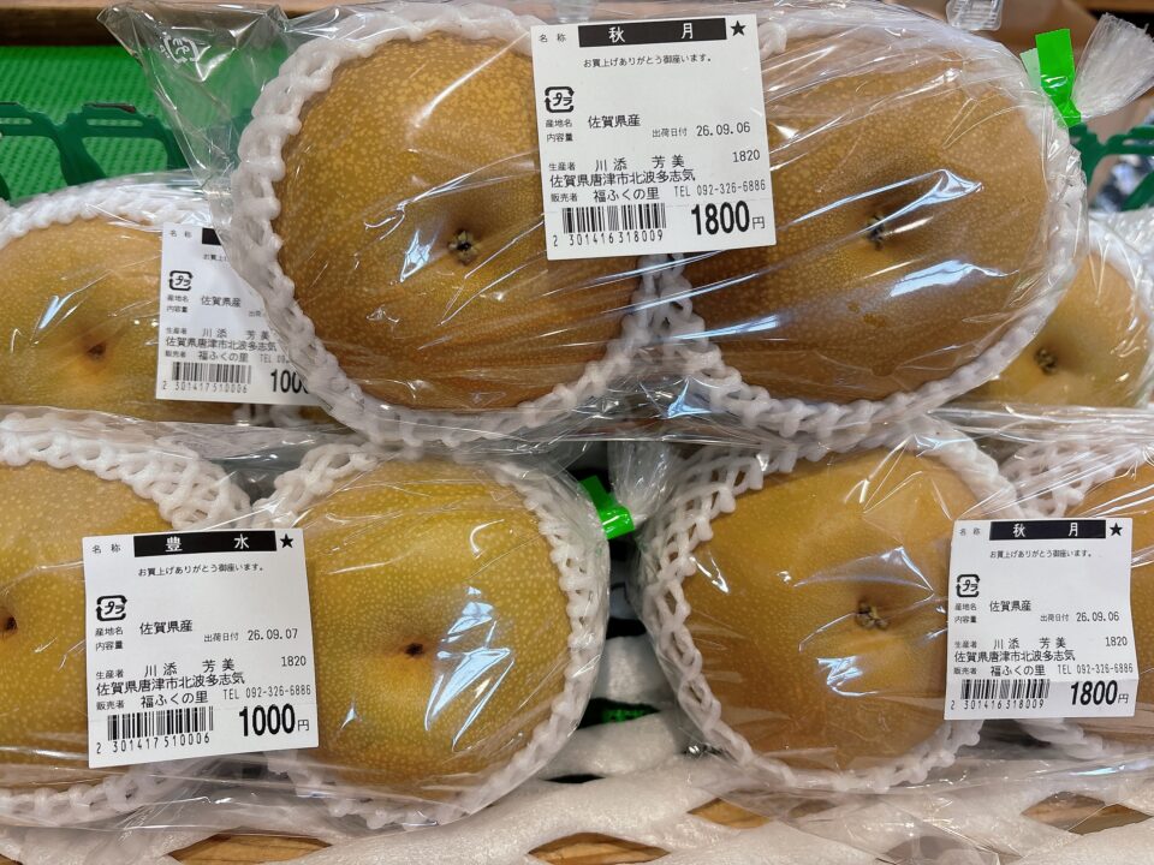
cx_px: 577
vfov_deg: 53.1
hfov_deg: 67.3
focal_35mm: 26
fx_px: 867
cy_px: 432
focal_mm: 5.96
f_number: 1.6
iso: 125
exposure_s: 1/120
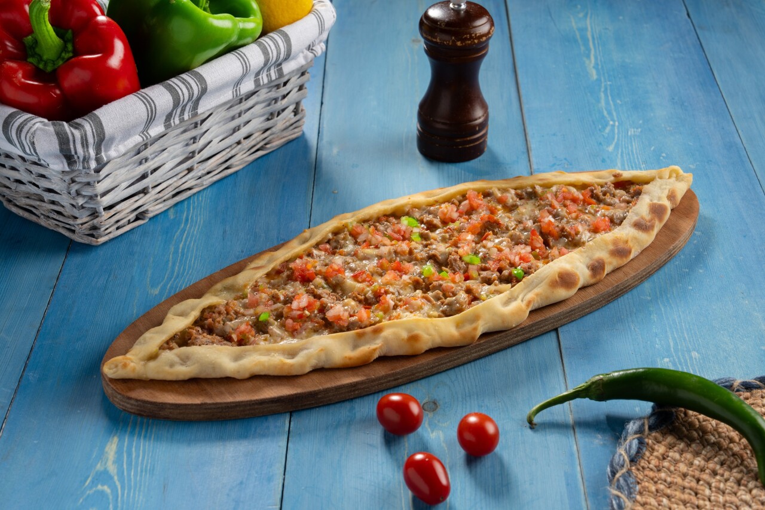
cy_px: 255
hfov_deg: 30.5
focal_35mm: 66
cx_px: 382
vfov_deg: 20.6
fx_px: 1402
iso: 250
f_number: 13
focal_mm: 66
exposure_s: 1/100
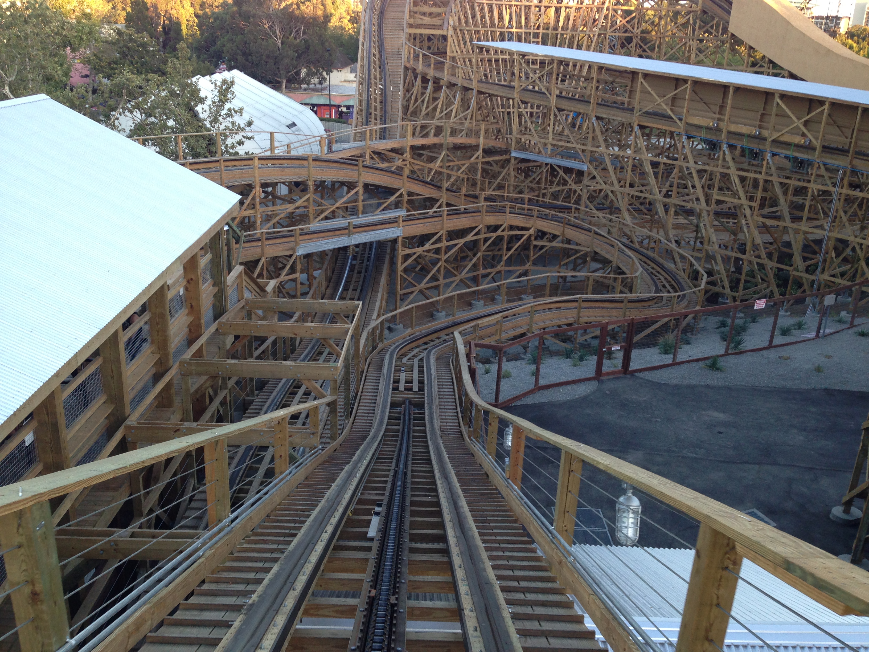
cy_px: 326
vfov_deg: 42.9
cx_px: 434
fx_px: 828
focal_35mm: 33
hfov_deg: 55.4
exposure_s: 1/120
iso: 80
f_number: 2.4
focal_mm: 4.13
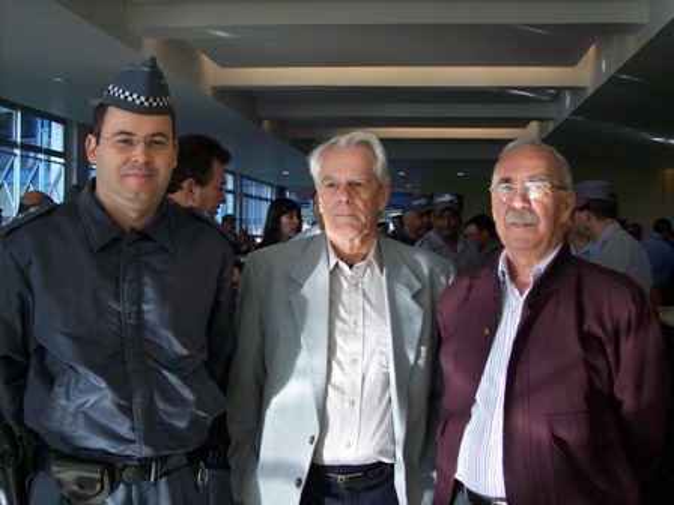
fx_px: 876
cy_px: 252
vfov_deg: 32.2
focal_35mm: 45
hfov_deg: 42.1
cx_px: 337
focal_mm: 7.6
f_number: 3
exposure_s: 1/147
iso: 96
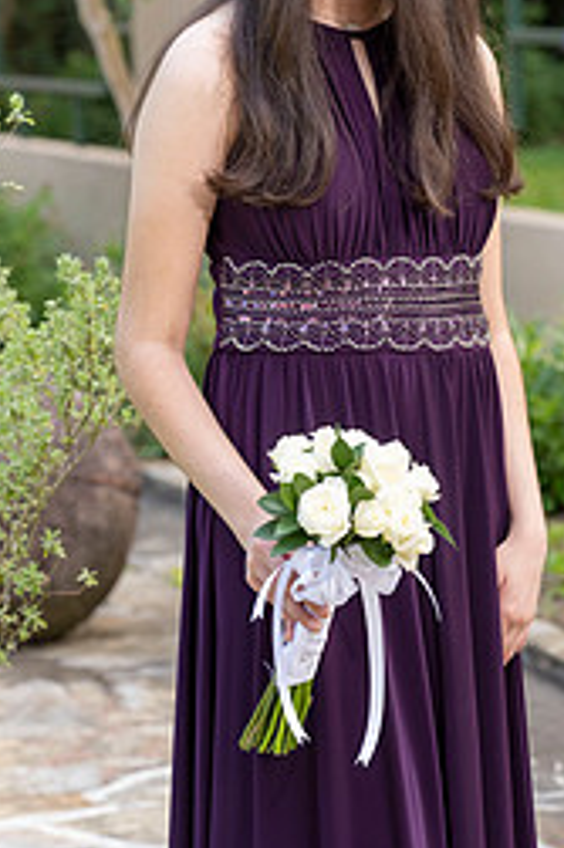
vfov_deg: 12.4
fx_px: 3883
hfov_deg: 8.3
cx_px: 317
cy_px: 216
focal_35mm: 165
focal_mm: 92
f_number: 5
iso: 500
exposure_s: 1/200
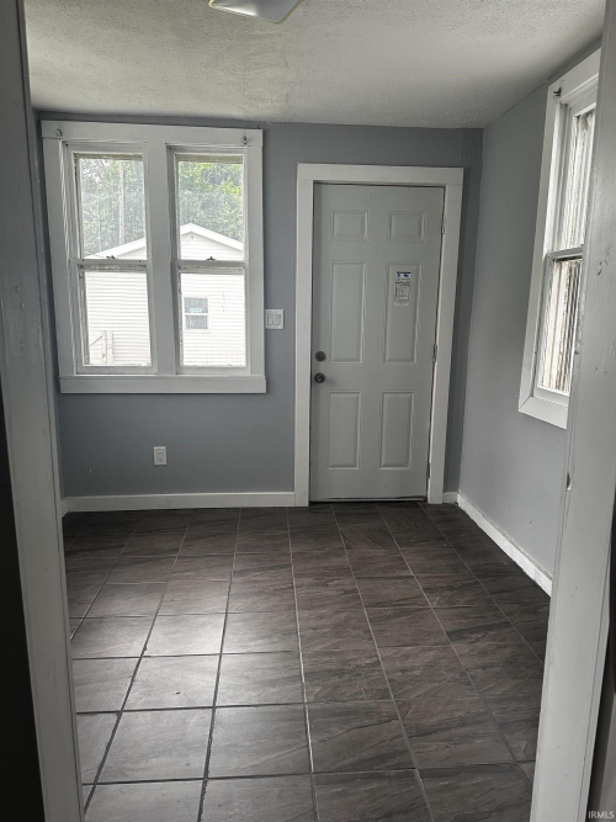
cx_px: 308
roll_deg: -1.2
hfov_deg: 56.8
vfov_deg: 71.6
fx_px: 570
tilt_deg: -10.0
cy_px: 411
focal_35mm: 24
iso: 160
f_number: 1.78
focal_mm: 6.86
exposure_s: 1/121
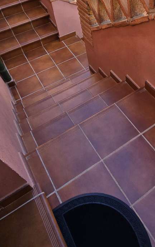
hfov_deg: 40.7
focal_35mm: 30
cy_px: 83
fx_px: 203
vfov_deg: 61.4
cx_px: 116
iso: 50
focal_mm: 2.2
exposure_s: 1/507
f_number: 2.2
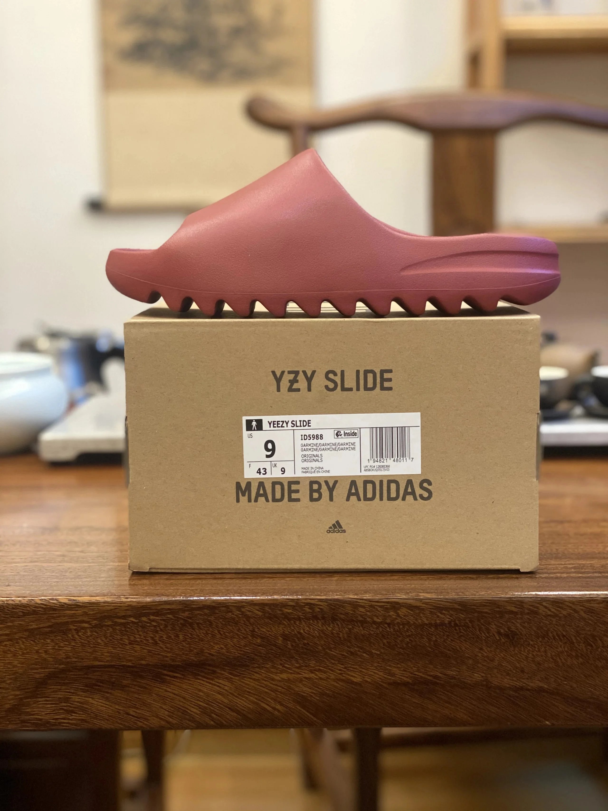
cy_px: 406
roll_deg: -0.1
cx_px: 304
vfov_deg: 36.8
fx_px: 1218
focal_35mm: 52
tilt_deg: -8.9
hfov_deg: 28.0
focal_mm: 6
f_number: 2
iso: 250
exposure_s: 1/33
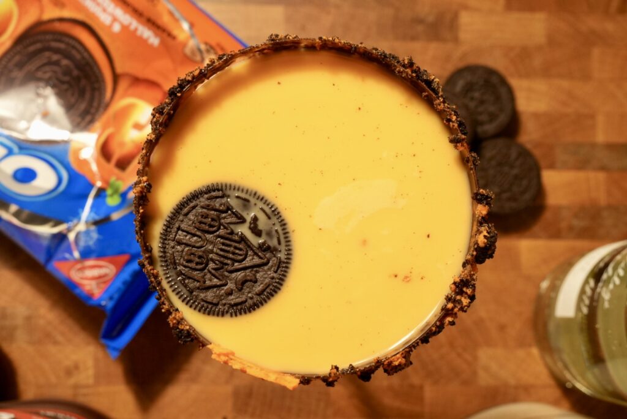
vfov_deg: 33.9
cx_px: 314
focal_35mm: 39
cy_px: 210
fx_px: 687
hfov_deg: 49.0
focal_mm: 26.3
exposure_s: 1/60
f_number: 5.6
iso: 1250
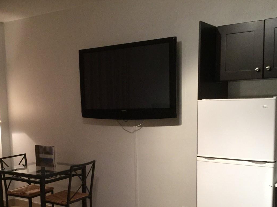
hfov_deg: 39.5
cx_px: 115
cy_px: 154
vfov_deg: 29.8
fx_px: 384
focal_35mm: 48
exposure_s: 1/30
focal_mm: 3.3
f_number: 2.4
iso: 160
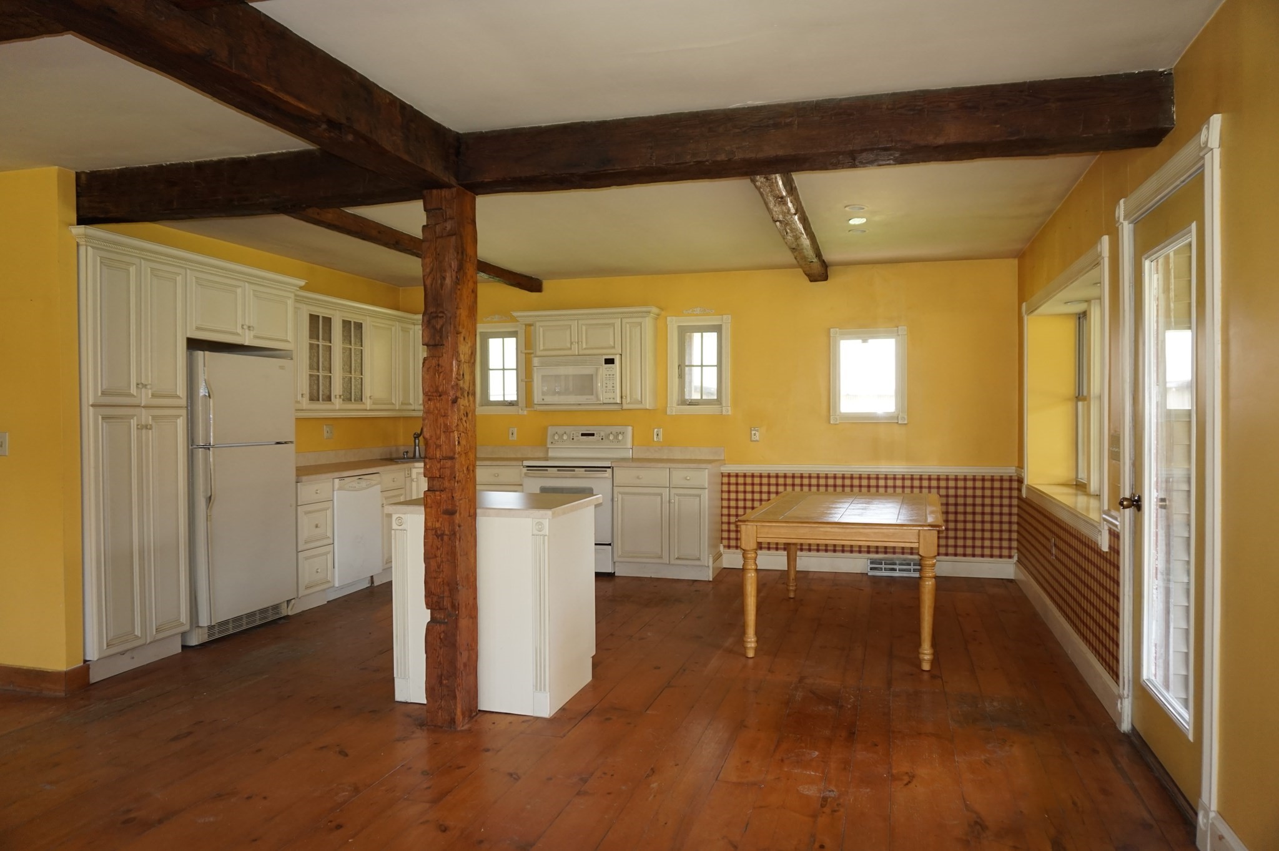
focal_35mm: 24
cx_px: 640
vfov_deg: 53.1
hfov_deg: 73.8
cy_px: 426
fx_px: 852
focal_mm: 16
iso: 500
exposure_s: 1/60
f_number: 4
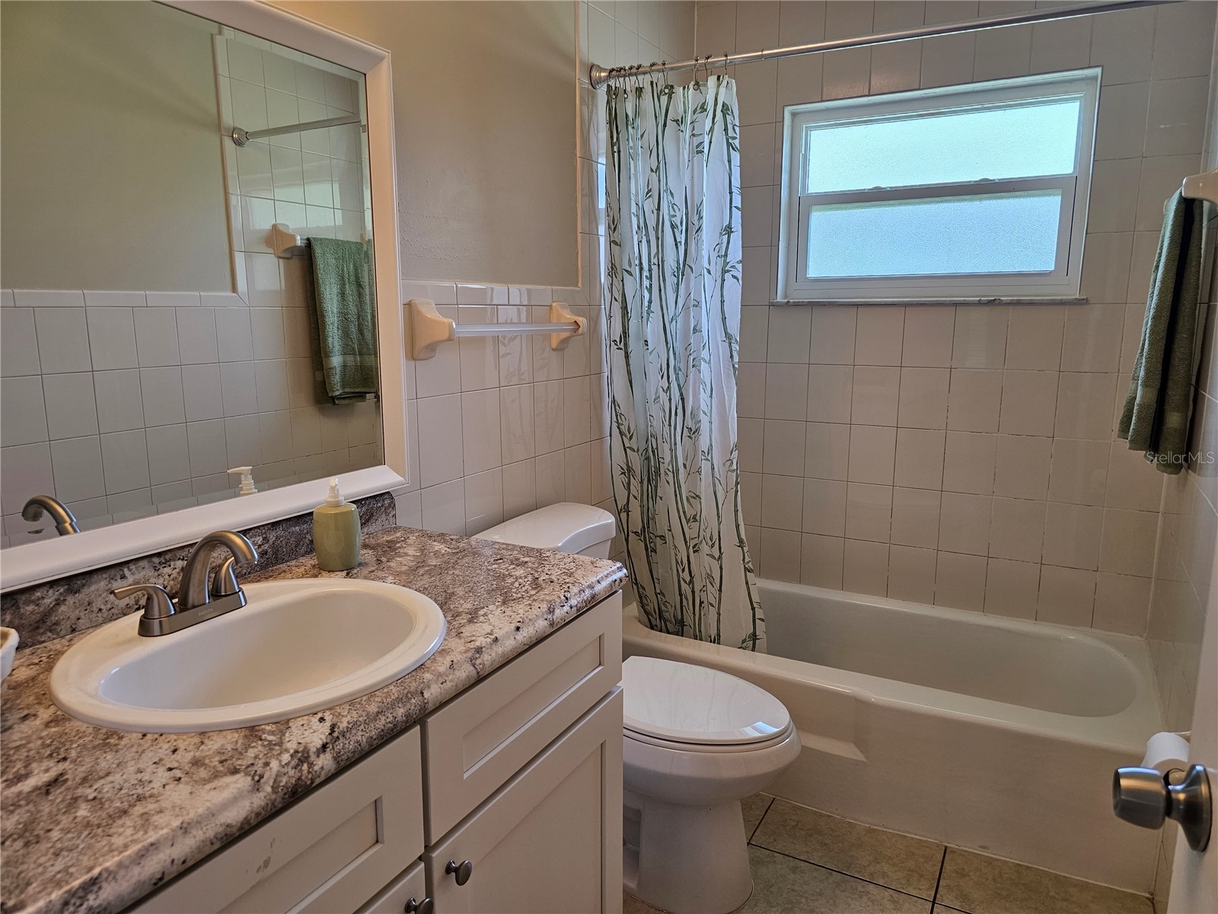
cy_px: 457
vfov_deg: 58.9
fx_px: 809
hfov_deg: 73.9
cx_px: 609
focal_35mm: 23
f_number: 1.7
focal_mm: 6.3
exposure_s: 1/120
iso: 100
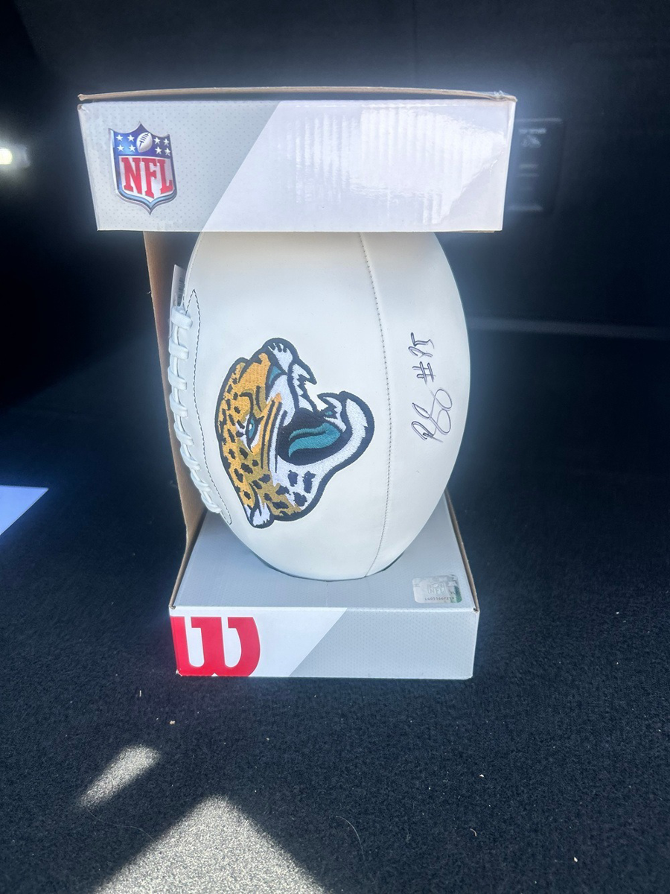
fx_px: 671
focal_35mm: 26
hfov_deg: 53.1
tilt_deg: -22.9
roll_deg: +0.0
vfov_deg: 67.3
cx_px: 335
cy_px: 447
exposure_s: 1/1089
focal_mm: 5.7
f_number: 1.5
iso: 50
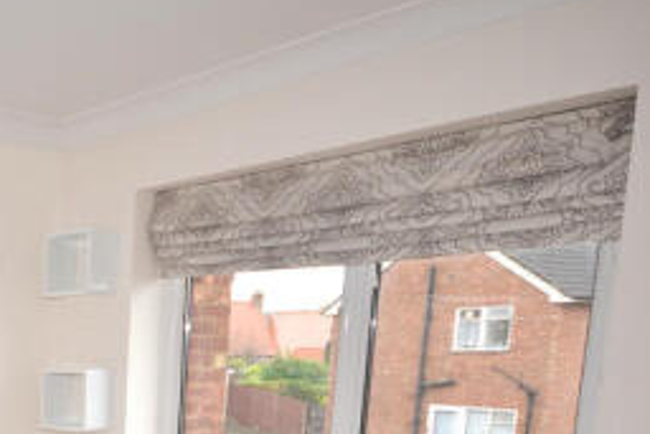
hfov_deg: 37.5
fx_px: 764
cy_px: 463
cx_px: -88
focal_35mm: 42
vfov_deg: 29.1
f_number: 4.2
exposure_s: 1/60
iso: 100
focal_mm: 11
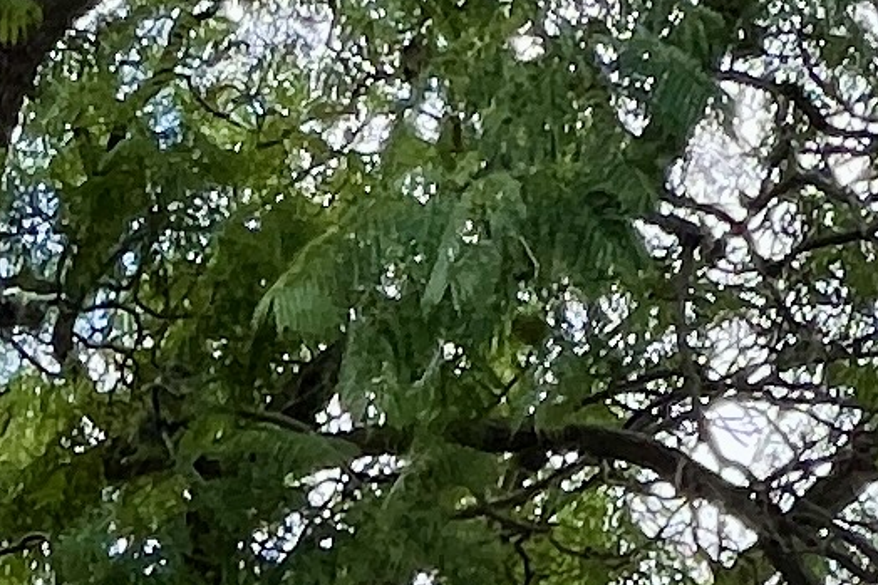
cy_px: 2124
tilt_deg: -1.8
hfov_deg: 17.7
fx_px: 2536
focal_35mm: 104
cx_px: -429
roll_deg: +0.7
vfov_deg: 8.7
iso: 32
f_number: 1.8
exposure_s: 1/471
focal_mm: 1.57
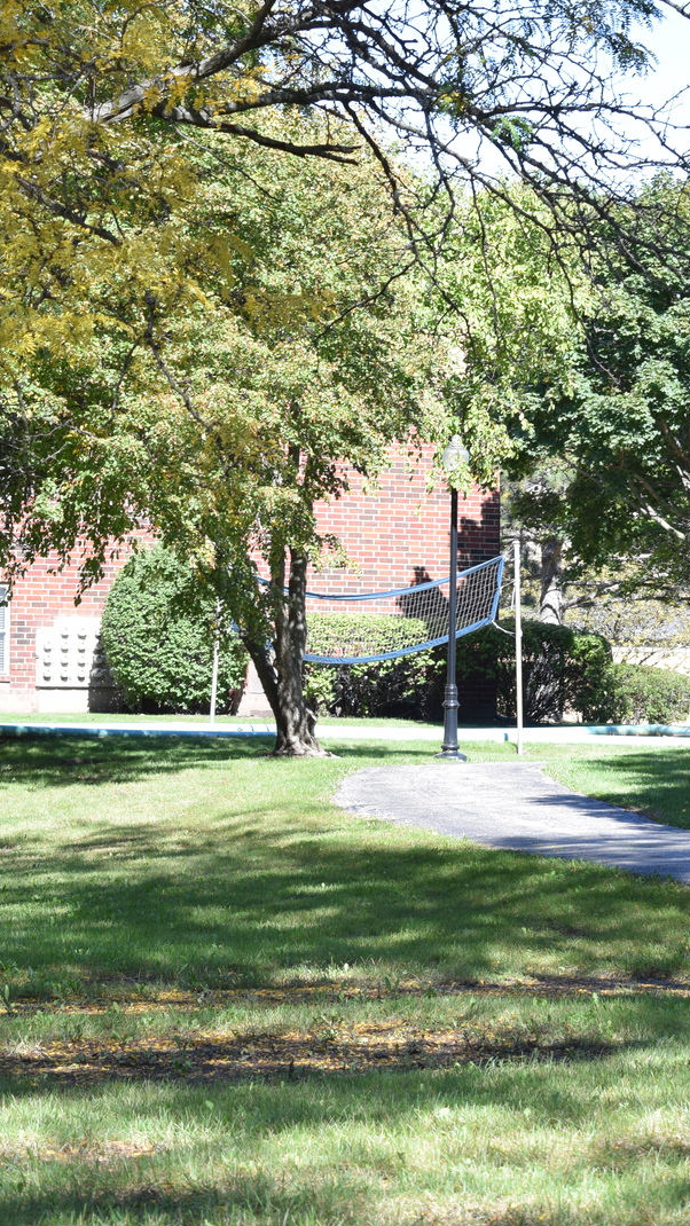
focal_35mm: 131
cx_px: 680
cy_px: 612
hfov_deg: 9.2
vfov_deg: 16.4
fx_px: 4254
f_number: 8
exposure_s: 1/250
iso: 320
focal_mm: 55
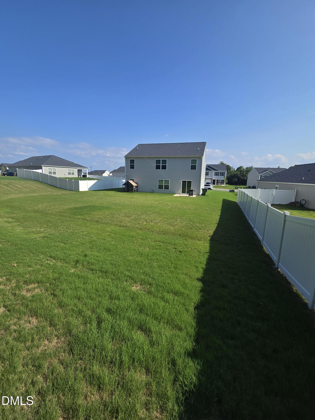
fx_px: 158
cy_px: 210
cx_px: 158
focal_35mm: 13
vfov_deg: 106.2
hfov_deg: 89.9
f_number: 2.2
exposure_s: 1/2222
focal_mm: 2.2
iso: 50
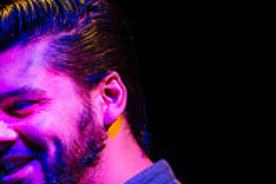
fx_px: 3212
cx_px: -115
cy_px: 227
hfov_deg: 4.9
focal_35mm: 419
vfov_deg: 3.3
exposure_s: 1/160
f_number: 1.4
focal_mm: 105
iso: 1600
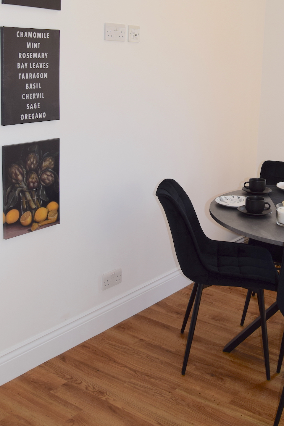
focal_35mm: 45
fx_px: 532
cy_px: 129
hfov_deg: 29.4
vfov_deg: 42.8
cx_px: 214
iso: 140
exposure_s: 1/125
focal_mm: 18
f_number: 5.6
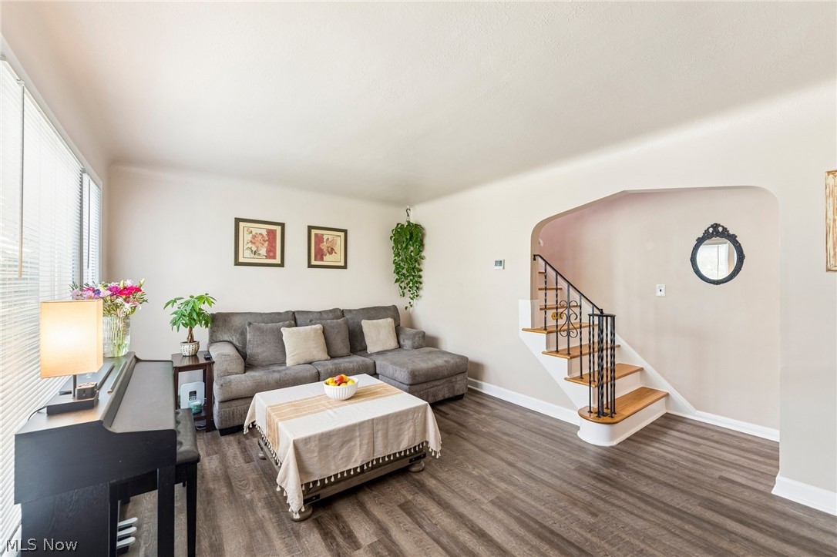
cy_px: 278
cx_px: 418
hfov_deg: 104.3
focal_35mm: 14
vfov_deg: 81.2
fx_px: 325
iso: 200
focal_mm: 14
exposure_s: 1/30
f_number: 4.5
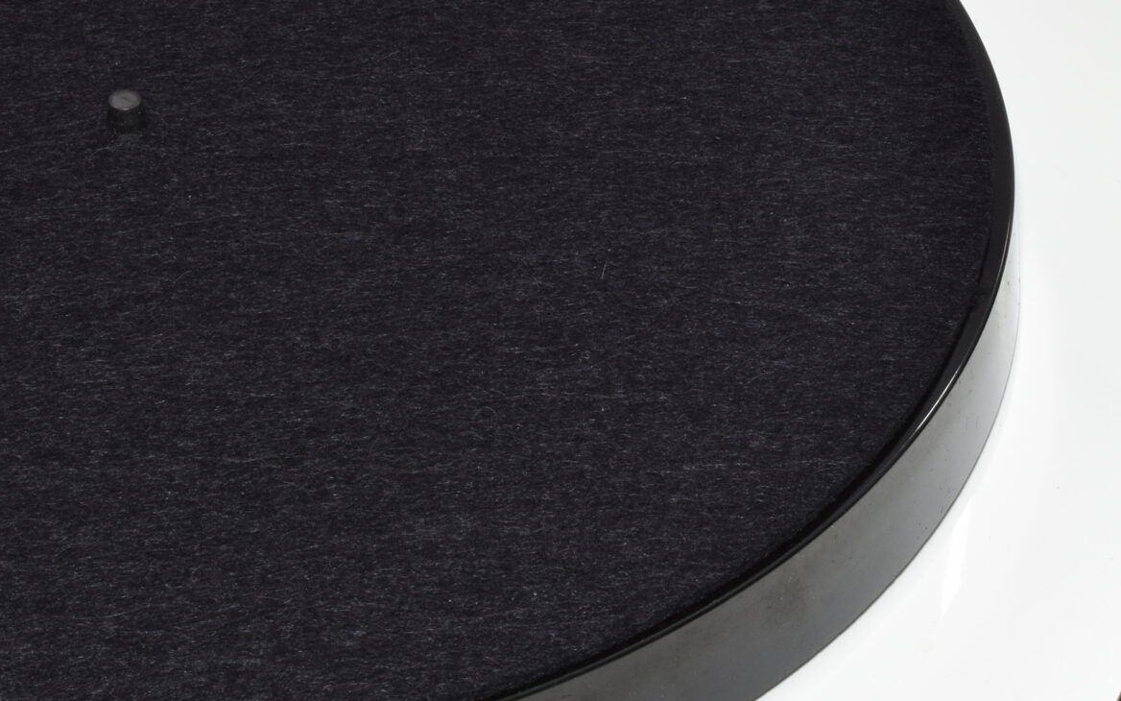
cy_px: 633
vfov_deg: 9.7
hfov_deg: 15.4
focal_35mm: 134
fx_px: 4094
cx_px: 1067
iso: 100
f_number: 25
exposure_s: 3
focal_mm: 40
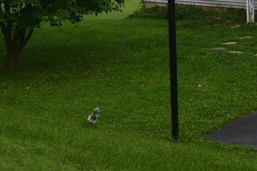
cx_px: 405
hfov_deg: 15.7
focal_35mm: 118
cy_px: -53
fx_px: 842
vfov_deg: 11.3
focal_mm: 25
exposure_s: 1/250
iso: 160
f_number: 8
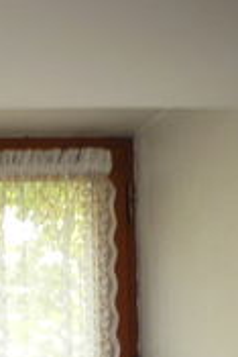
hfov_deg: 6.4
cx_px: -777
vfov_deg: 11.0
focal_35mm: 166
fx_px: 1643
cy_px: 761
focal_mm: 4.7
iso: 100
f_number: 3.3
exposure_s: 1/30
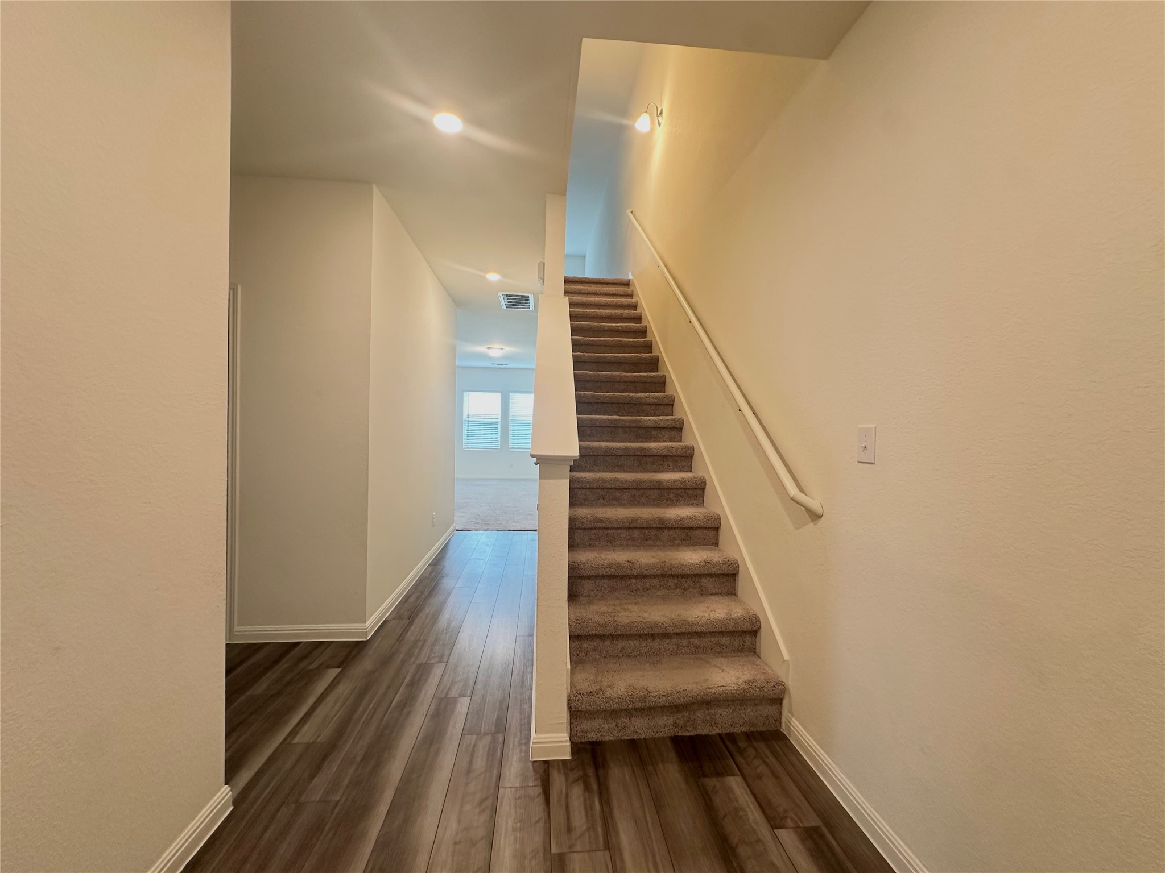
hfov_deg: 102.1
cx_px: 582
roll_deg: -0.9
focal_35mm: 14
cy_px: 436
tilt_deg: +0.4
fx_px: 471
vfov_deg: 85.7
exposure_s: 1/60
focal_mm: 2.22
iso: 200
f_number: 2.2
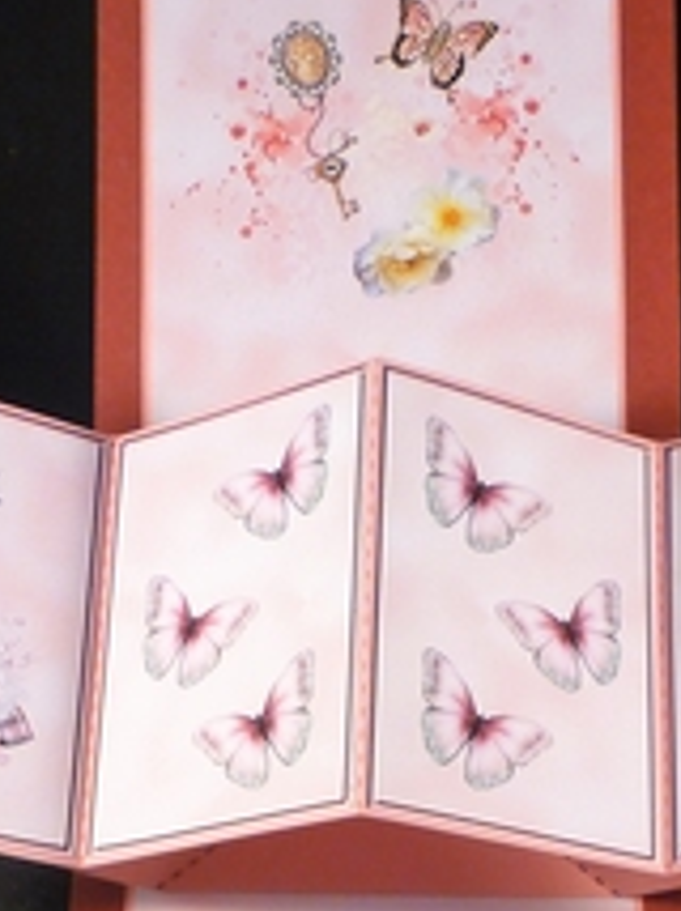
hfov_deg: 24.0
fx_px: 1603
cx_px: 343
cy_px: 715
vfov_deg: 31.0
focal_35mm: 61
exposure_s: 1/30
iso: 80
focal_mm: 5.2
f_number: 3.3
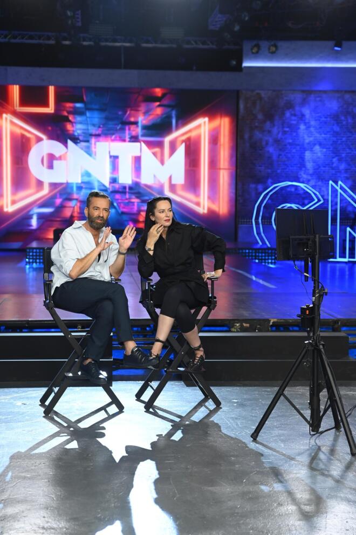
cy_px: 268
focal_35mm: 65
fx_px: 965
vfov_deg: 31.0
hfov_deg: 20.9
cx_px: 178
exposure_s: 1/200
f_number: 3.2
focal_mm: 65
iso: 1600
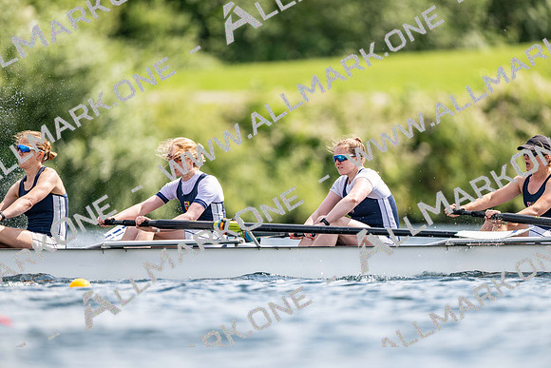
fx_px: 9185
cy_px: 184
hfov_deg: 3.4
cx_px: 276
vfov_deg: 2.3
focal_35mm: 600
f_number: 4
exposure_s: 1/3200
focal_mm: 600
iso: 500
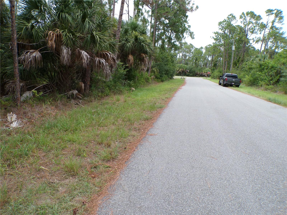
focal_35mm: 24
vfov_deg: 56.8
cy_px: 108
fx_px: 199
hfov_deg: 71.6
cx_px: 144
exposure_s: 1/200
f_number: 4.4
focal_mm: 4.3
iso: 100
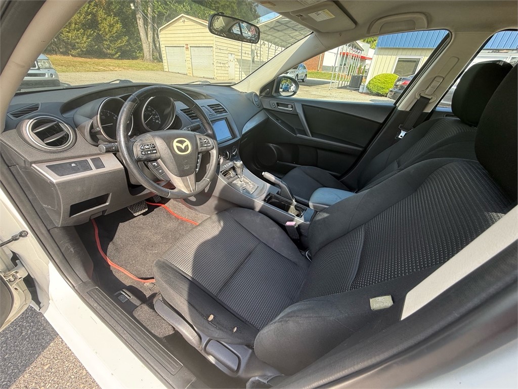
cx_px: 259
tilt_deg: -31.1
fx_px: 209
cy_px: 194
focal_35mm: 14
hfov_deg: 102.1
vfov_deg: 85.7
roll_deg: -4.3
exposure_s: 1/122
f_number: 2.2
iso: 64
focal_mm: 2.22
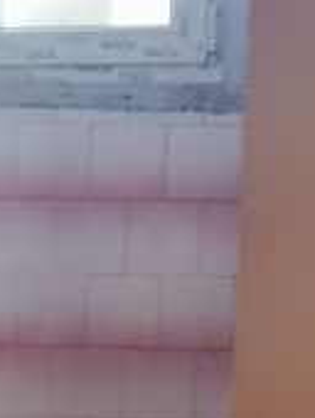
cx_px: 17
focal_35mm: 141
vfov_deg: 13.7
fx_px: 1706
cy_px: 440
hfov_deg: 10.5
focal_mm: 5.24
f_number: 1.7
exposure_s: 1/25
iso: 1821
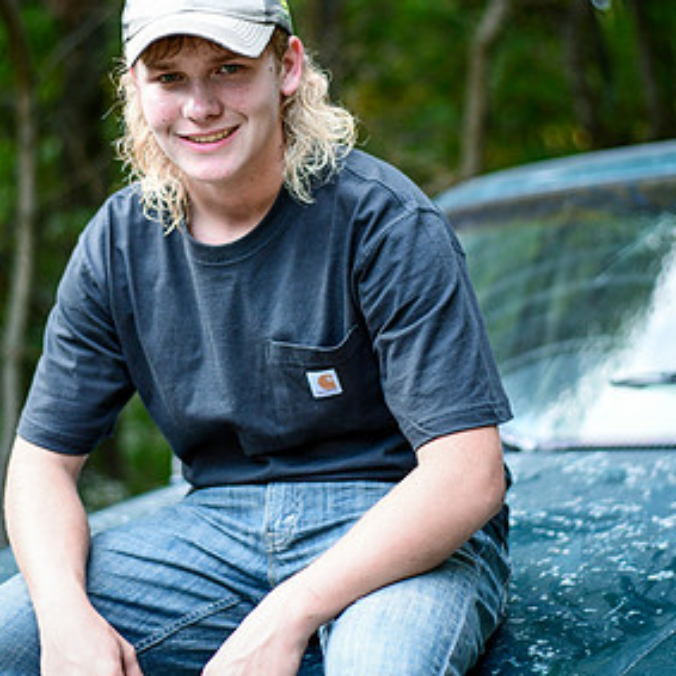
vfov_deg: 19.9
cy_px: 266
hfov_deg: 19.9
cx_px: 294
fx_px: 1922
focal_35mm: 87
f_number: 1.8
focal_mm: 50
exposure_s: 1/800
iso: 1000
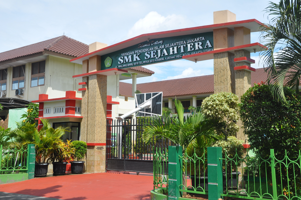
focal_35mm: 45
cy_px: 100
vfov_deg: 29.8
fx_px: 376
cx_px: 150
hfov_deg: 43.7
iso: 200
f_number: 10
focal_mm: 30
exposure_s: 1/400
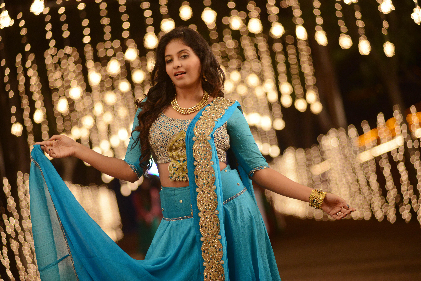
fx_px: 1462
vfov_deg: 11.0
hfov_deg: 16.4
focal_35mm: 125
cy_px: 140
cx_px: 210
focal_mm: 125
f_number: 2.8
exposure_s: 1/160
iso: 2000
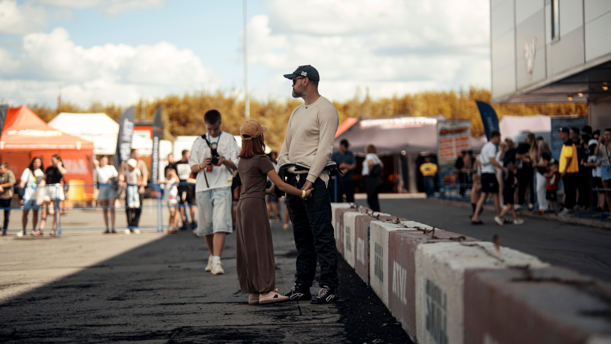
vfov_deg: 13.6
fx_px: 1443
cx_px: 306
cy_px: 172
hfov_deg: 23.9
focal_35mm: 89
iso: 100
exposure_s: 1/200
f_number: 1.8
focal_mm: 85
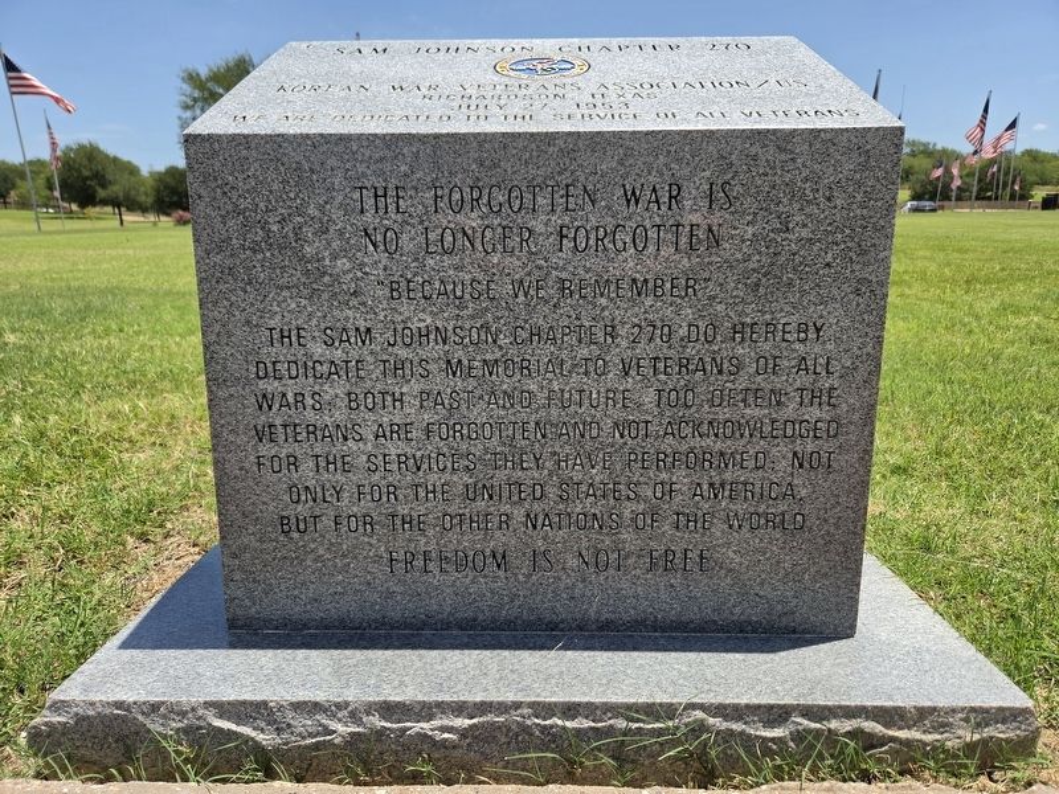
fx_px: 704
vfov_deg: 58.9
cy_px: 397
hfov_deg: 73.9
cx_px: 530
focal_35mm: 23
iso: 80
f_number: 1.8
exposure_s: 1/3409
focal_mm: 5.4
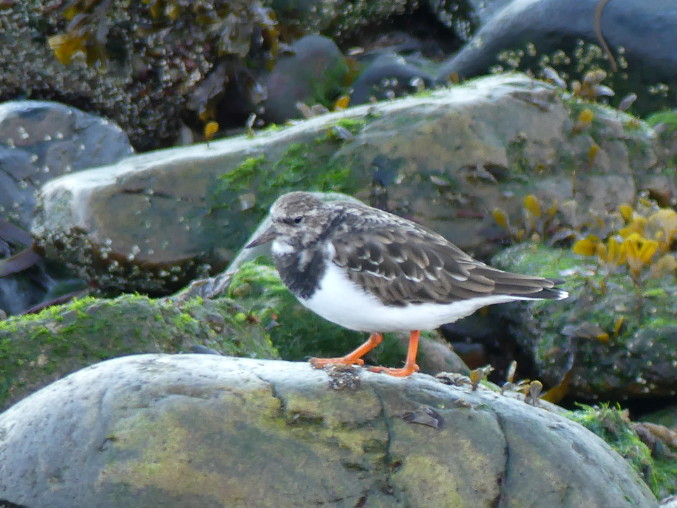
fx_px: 23466
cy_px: 254
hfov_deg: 1.7
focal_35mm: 1200
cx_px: 338
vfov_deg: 1.2
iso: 200
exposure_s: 1/125
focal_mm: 108
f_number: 2.8
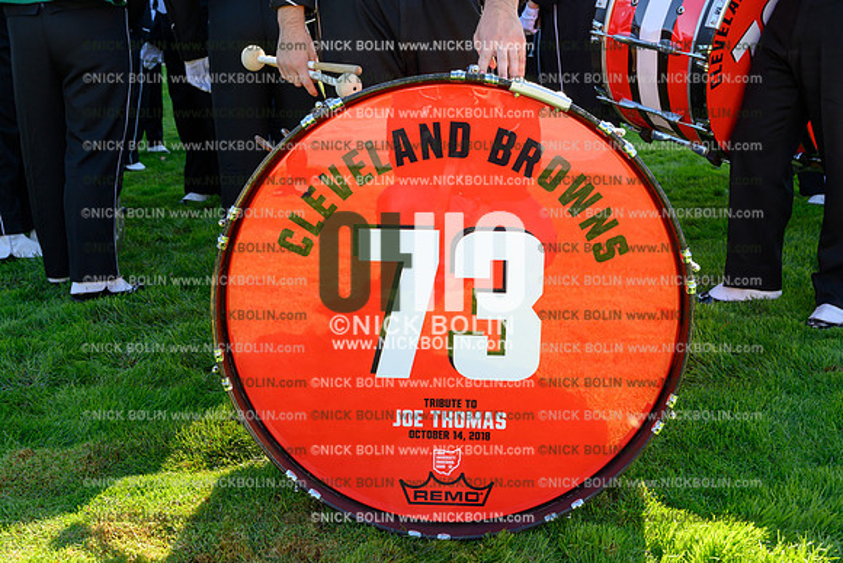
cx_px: 422
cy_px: 282
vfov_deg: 37.9
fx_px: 820
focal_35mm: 35
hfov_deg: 54.4
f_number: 8
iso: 800
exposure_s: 1/320
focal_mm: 35
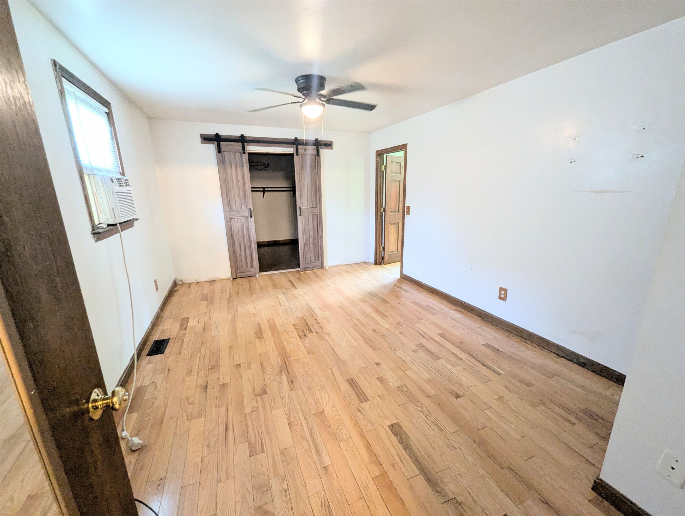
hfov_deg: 106.1
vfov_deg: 90.1
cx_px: 342
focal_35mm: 13
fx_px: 258
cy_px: 258
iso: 337
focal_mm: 1.95
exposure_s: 1/40
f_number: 2.2
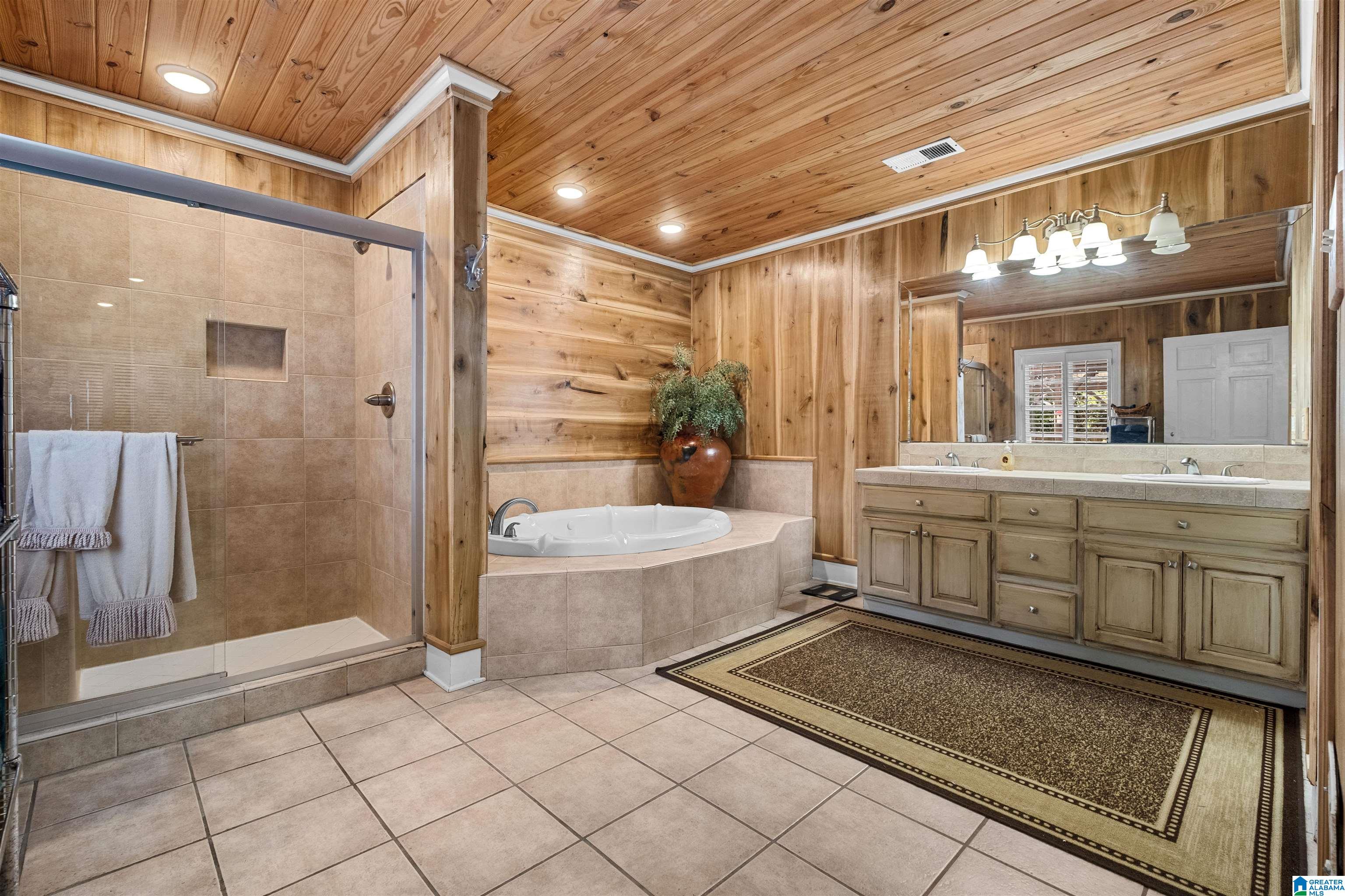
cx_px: 672
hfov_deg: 100.4
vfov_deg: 77.3
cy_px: 448
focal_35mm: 15
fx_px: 560
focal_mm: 10
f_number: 7.1
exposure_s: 1/2
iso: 640
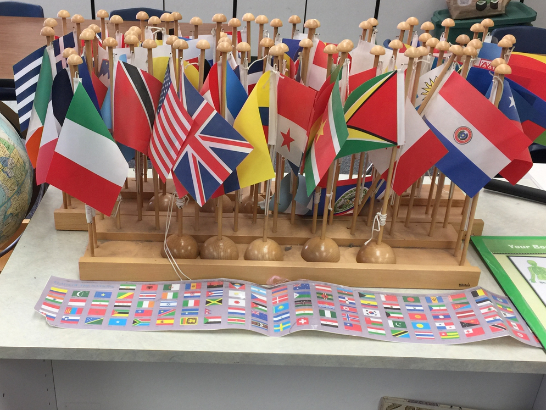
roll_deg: -2.3
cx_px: 225
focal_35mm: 42
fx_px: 663
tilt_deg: -32.7
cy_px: 274
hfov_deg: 44.6
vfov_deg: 34.0
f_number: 2.2
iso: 32
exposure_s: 1/30
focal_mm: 4.15
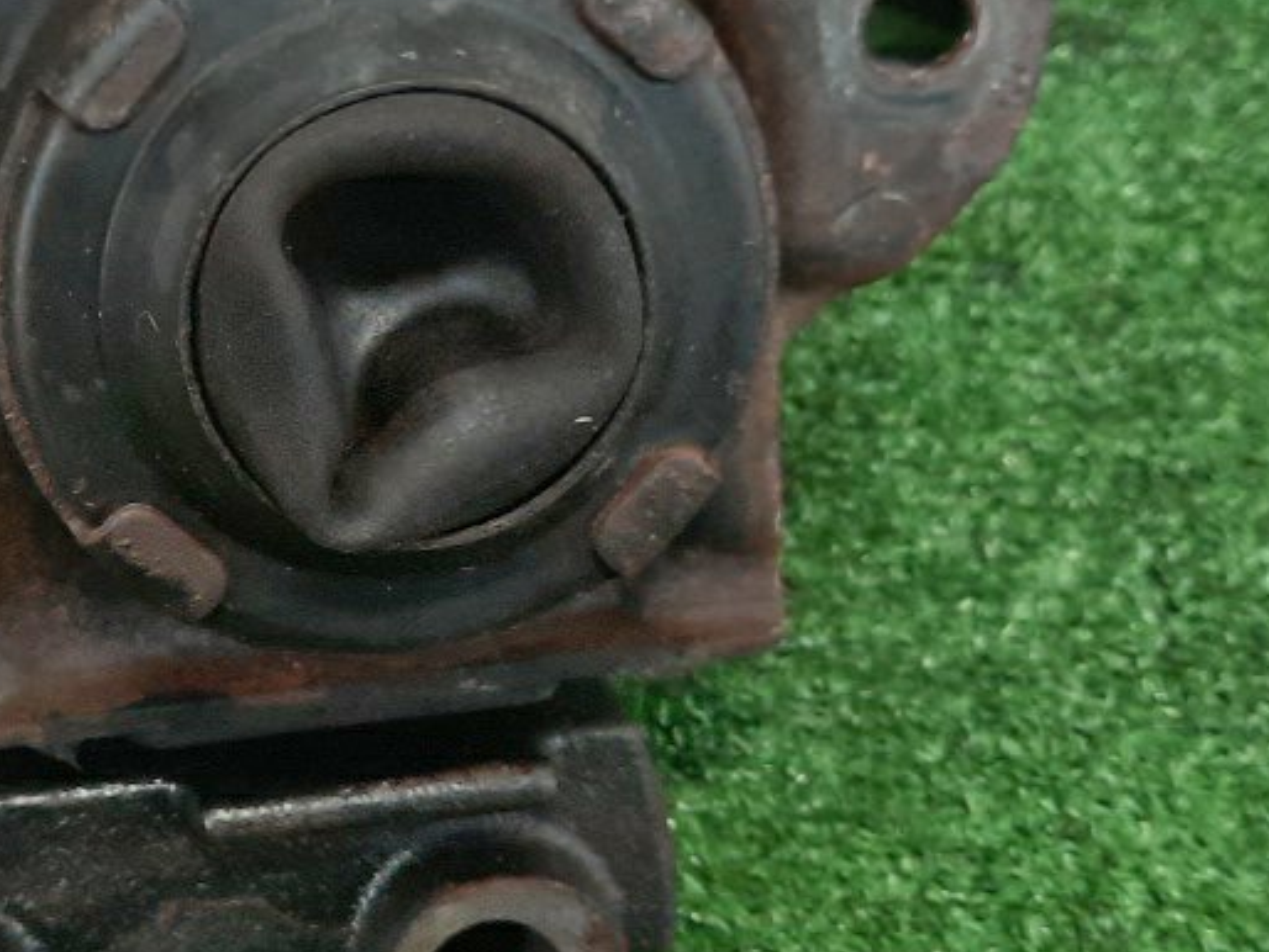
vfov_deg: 21.0
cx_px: 180
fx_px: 2567
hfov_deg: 27.0
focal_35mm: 70
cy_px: 330
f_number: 2
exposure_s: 1/33
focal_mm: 4.6
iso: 305
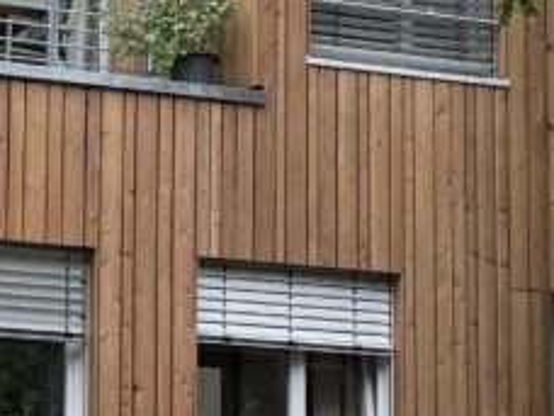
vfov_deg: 12.6
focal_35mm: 117
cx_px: -202
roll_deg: -1.7
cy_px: 365
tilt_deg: +6.7
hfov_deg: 15.8
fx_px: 1872
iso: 32
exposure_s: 1/121
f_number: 1.6
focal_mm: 4.2
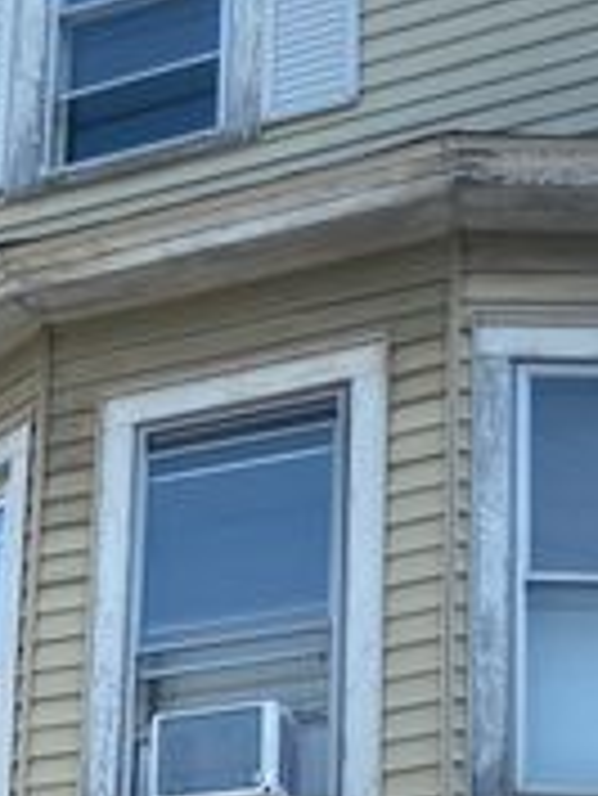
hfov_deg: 15.0
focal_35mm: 98
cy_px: 1037
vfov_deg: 18.6
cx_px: 85
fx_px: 2255
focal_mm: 4.25
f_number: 1.8
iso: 32
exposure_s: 1/827
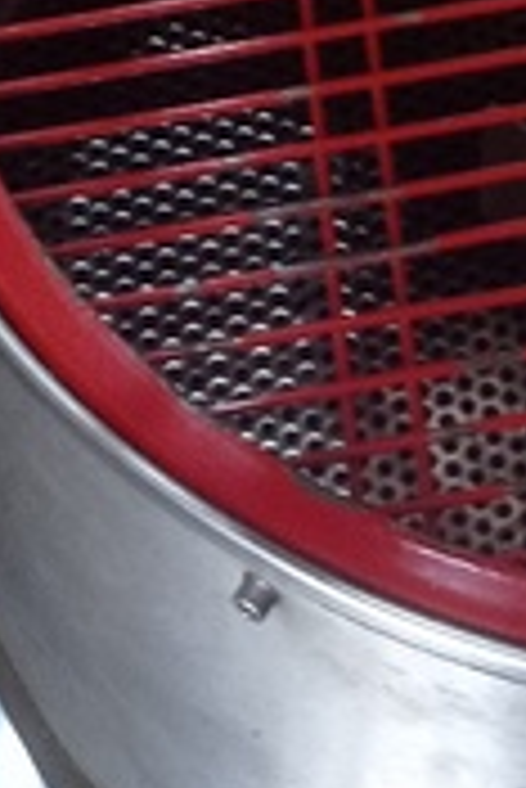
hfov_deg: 8.1
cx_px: 841
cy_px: -1405
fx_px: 3631
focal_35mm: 166
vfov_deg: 10.0
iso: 225
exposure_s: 1/50
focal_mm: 4.74
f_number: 1.79
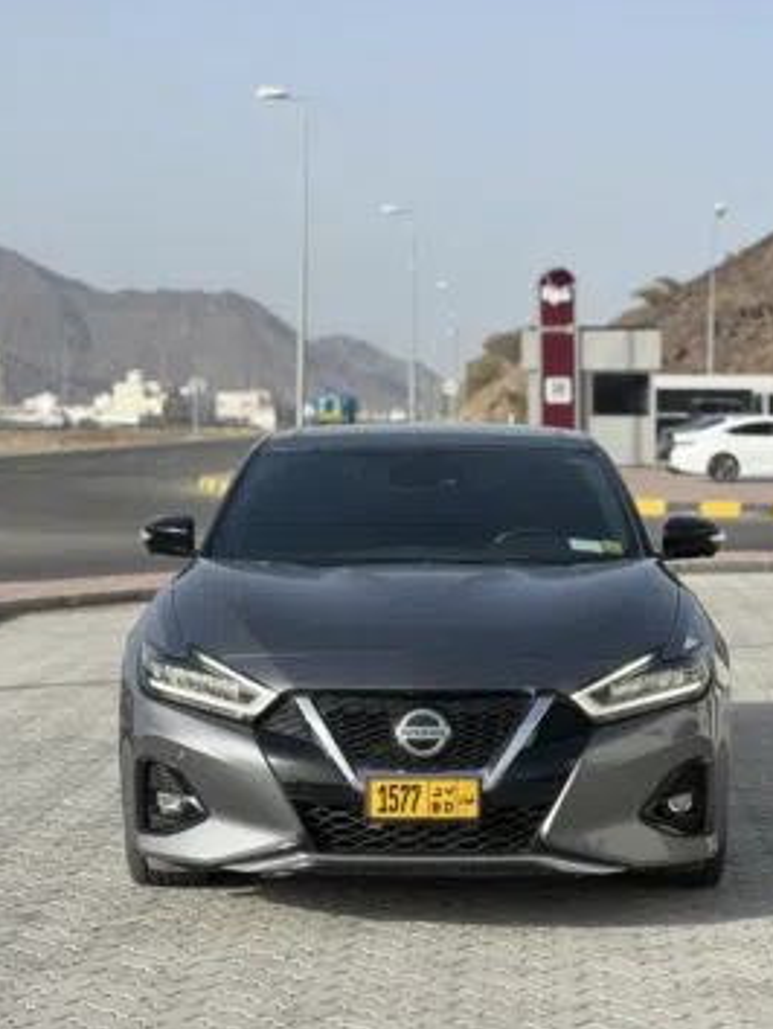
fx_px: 2587
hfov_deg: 17.0
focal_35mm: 87
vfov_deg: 22.5
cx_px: 407
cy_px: 526
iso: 25
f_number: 2.8
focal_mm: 9
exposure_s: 1/218
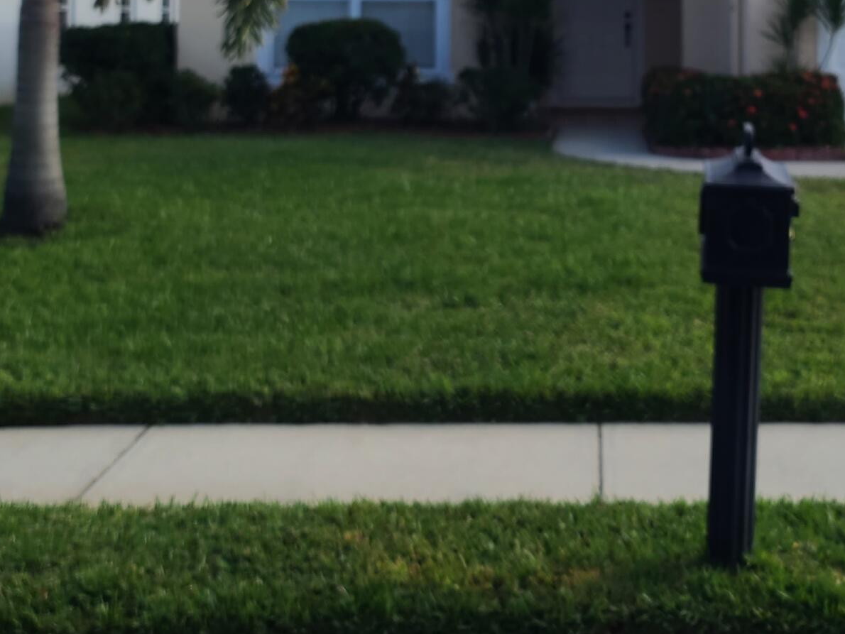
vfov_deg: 22.1
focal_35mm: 63
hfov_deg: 30.4
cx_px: 599
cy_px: -48
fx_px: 1538
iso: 16
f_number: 1.8
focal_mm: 7
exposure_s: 1/722
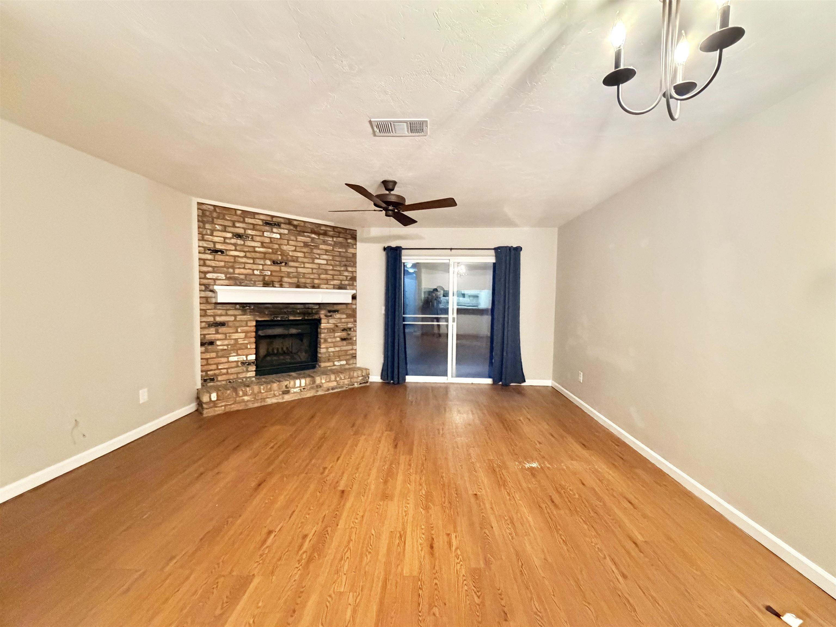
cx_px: 418
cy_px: 314
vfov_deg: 85.7
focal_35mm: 14
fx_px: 338
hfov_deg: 102.1
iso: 1000
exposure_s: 1/60
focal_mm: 2.22
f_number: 2.2
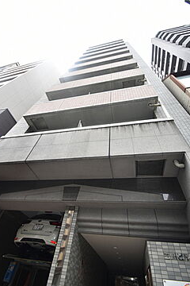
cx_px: 90
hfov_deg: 73.7
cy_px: 139
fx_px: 127
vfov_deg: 96.7
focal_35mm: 16
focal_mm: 10
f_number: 5
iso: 180
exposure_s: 1/200
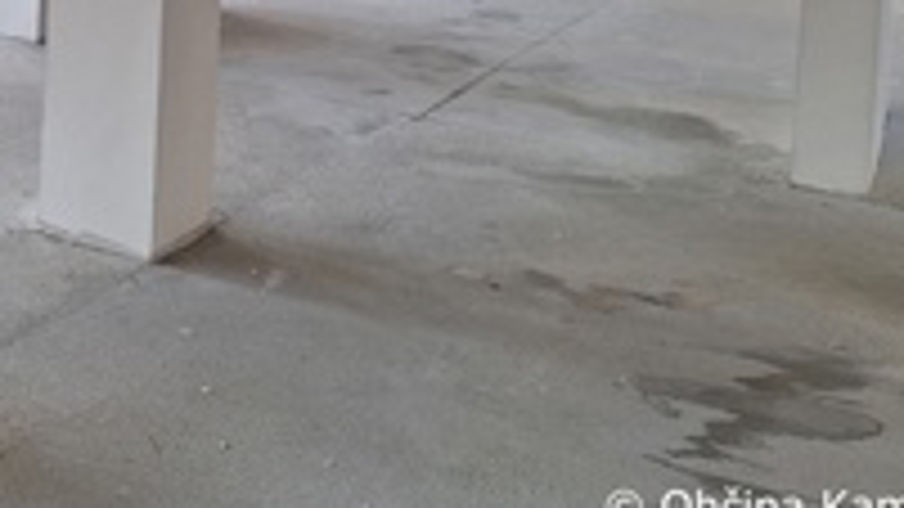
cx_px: 4
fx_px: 1342
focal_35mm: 56
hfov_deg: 34.0
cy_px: -225
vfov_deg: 19.1
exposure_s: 1/100
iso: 50
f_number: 1.8
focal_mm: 5.54
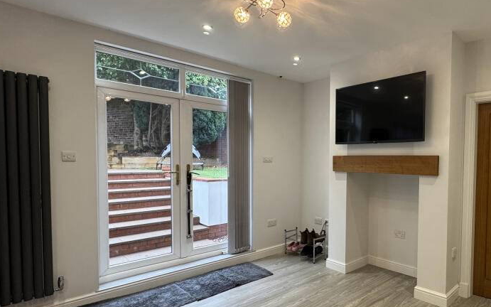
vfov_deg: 54.9
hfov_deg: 76.0
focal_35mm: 22
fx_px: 294
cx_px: 344
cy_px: 173
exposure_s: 1/100
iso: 200
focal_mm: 2.22
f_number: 2.2
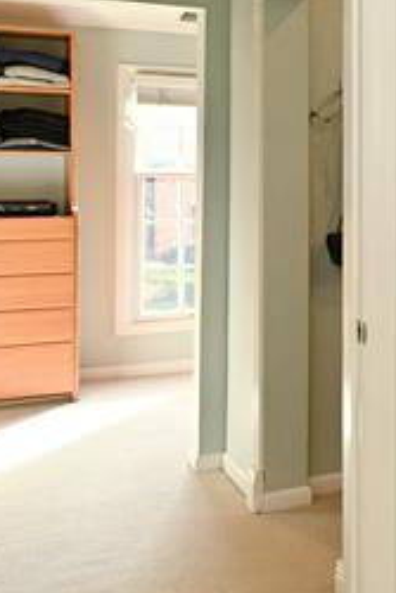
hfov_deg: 25.4
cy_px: 145
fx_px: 708
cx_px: 555
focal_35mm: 43
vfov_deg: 43.9
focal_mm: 14
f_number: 7.1
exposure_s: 1/40
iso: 250
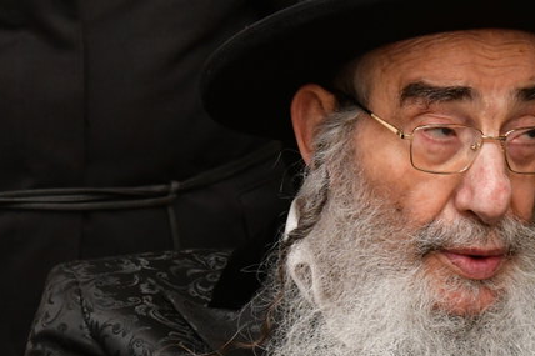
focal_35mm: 157
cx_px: 529
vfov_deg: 8.7
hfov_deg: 12.9
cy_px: 133
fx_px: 2332
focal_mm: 48
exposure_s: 1/100
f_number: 5.6
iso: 3200
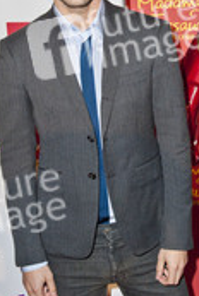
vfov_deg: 24.4
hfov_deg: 16.4
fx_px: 685
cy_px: 125
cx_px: 166
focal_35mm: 83
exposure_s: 1/400
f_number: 4.5
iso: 320
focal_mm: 36
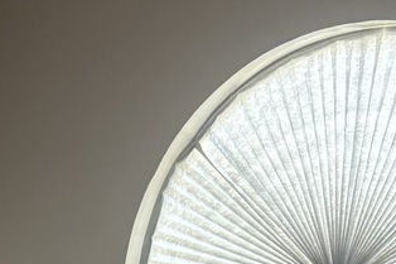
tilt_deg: -0.5
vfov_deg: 10.7
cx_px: -236
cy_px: 383
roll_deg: -3.5
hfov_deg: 15.1
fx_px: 1363
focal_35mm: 124
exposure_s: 1/97
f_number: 1.6
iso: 125
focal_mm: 5.96
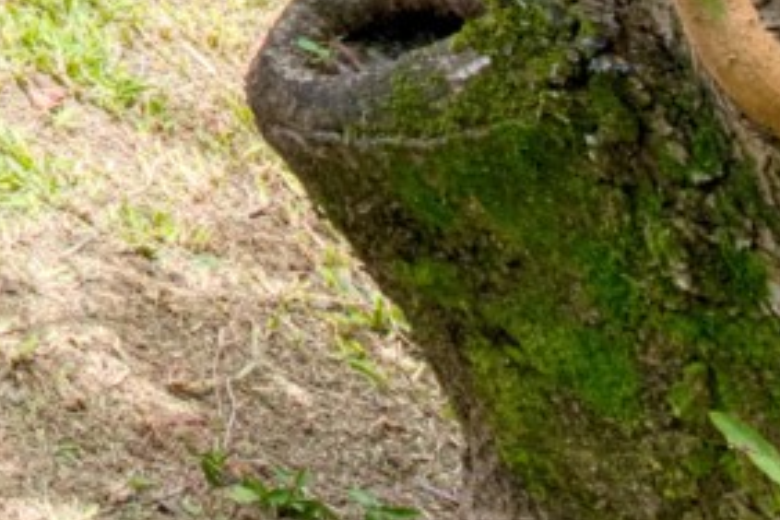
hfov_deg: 13.3
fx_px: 1885
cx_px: -1289
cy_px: -1191
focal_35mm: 87
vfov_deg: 9.9
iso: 100
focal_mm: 12
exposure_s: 1/160
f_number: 8
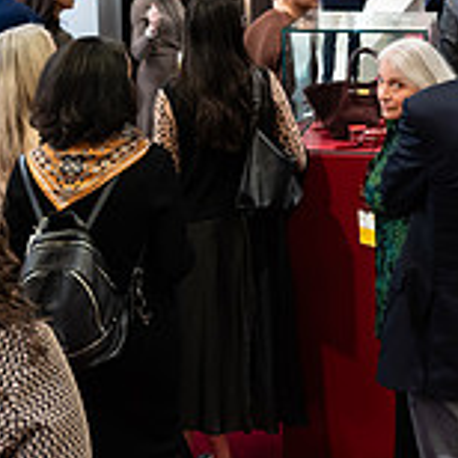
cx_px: 369
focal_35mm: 78
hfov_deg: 21.9
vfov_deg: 21.3
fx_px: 1168
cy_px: -15
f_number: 3.2
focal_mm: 24
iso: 1000
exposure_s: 1/160
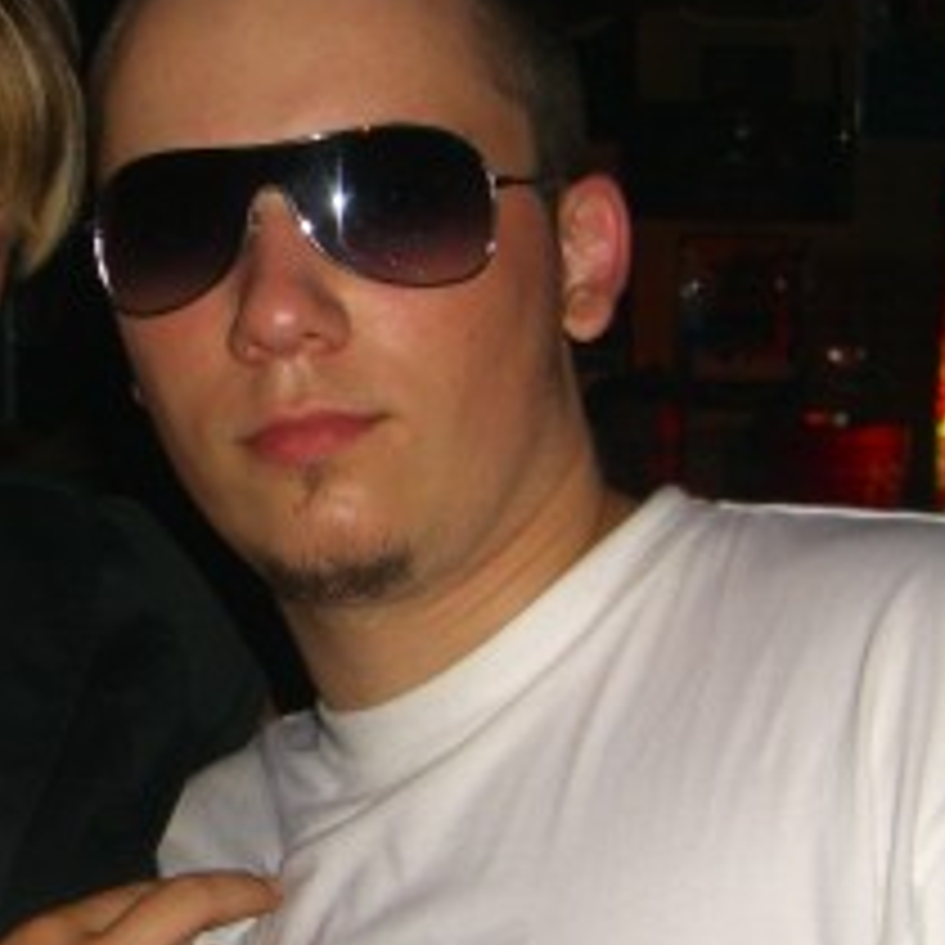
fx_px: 2965
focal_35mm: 96
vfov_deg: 18.1
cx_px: 50
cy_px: 531
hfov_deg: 17.8
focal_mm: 7.9
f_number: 2.8
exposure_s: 1/60
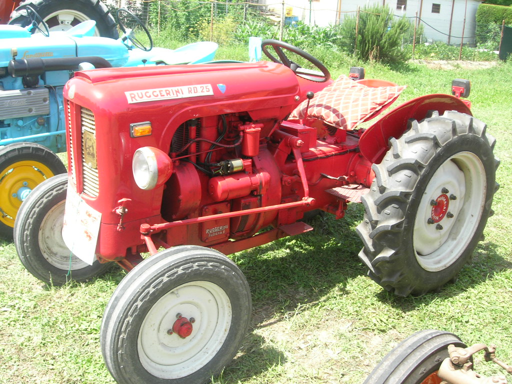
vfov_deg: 37.7
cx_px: 256
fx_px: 562
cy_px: 192
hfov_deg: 49.0
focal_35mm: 38
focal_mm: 7.8
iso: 64
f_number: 4.8
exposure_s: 1/122
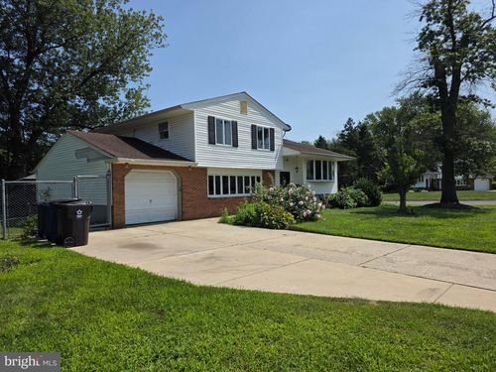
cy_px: 186
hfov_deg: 73.9
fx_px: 330
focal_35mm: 23
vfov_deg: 58.9
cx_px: 248
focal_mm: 6.3
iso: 80
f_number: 1.7
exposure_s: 1/7944
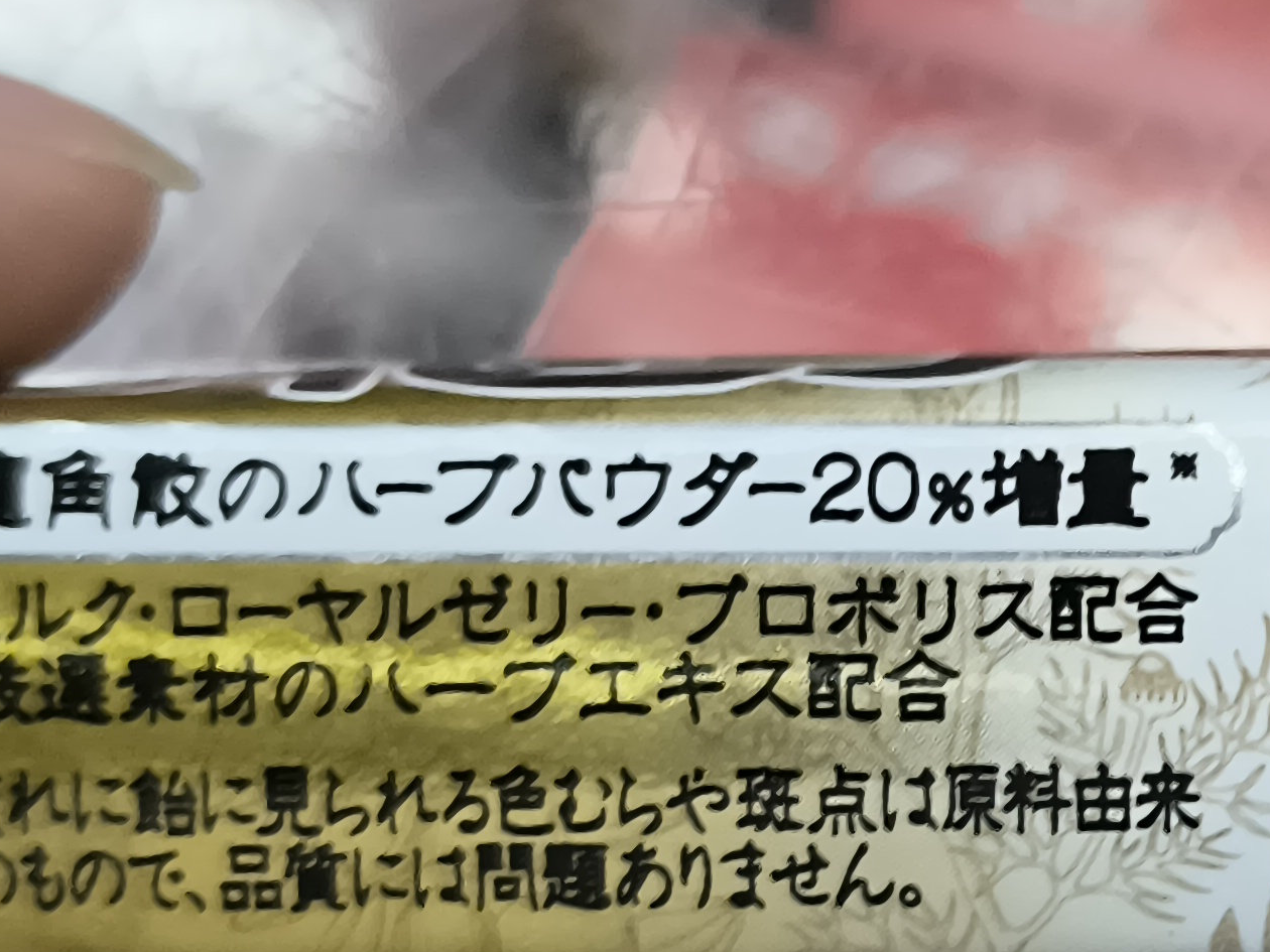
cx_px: 1517
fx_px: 5467
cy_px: 731
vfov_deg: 9.9
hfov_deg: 12.9
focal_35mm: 149
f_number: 1.65
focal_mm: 6.14
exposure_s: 1/100
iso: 100
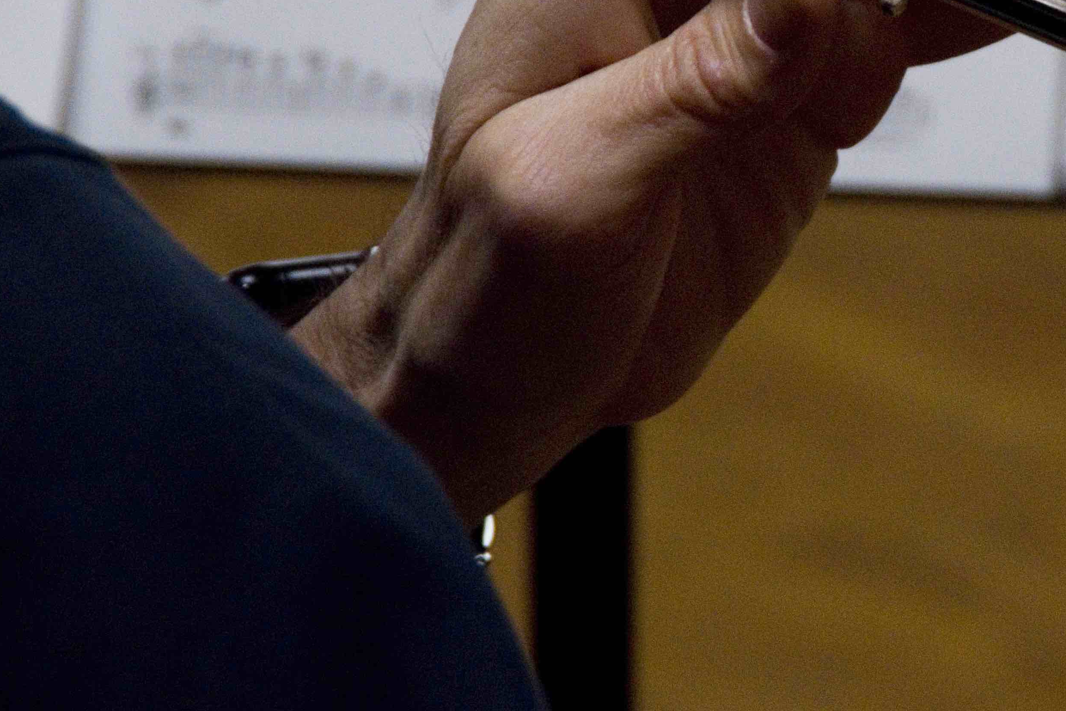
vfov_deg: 3.4
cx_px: 1106
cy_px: 161
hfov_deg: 5.2
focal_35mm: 399
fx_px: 11814
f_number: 7.1
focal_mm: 110
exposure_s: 1/160
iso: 1600
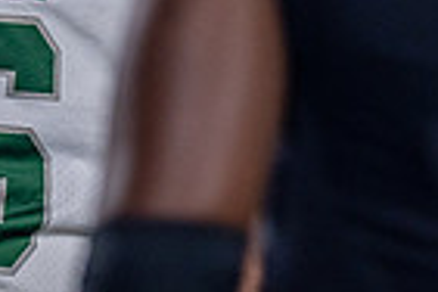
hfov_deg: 3.3
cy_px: -279
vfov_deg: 2.2
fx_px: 7518
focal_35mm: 618
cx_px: -72
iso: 1600
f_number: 2.8
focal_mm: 132
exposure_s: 1/1000
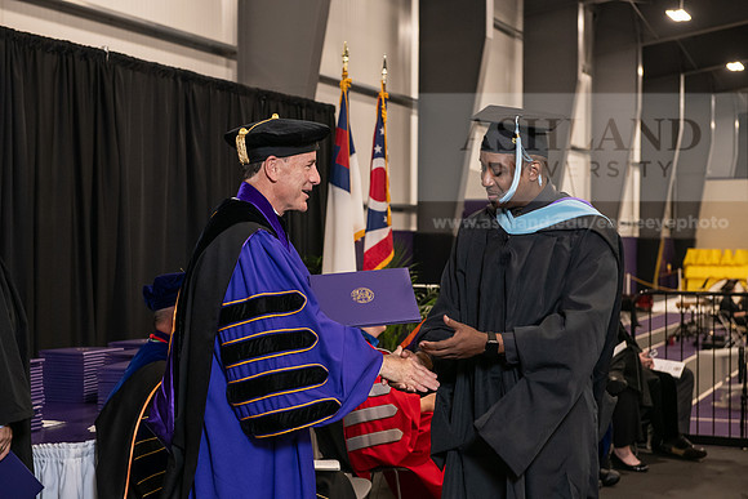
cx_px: 374
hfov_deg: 32.4
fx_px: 1288
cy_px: 250
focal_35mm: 62
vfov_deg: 21.9
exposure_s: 1/125
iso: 2000
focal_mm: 62
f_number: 5
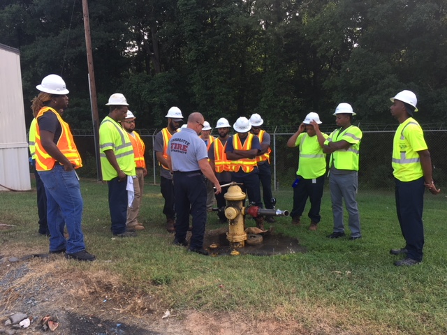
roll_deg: +1.9
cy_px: 168
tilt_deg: -6.3
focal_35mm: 29
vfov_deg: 48.2
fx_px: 374
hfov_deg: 61.7
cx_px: 224
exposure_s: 1/206
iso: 25
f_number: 2.2
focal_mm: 4.15
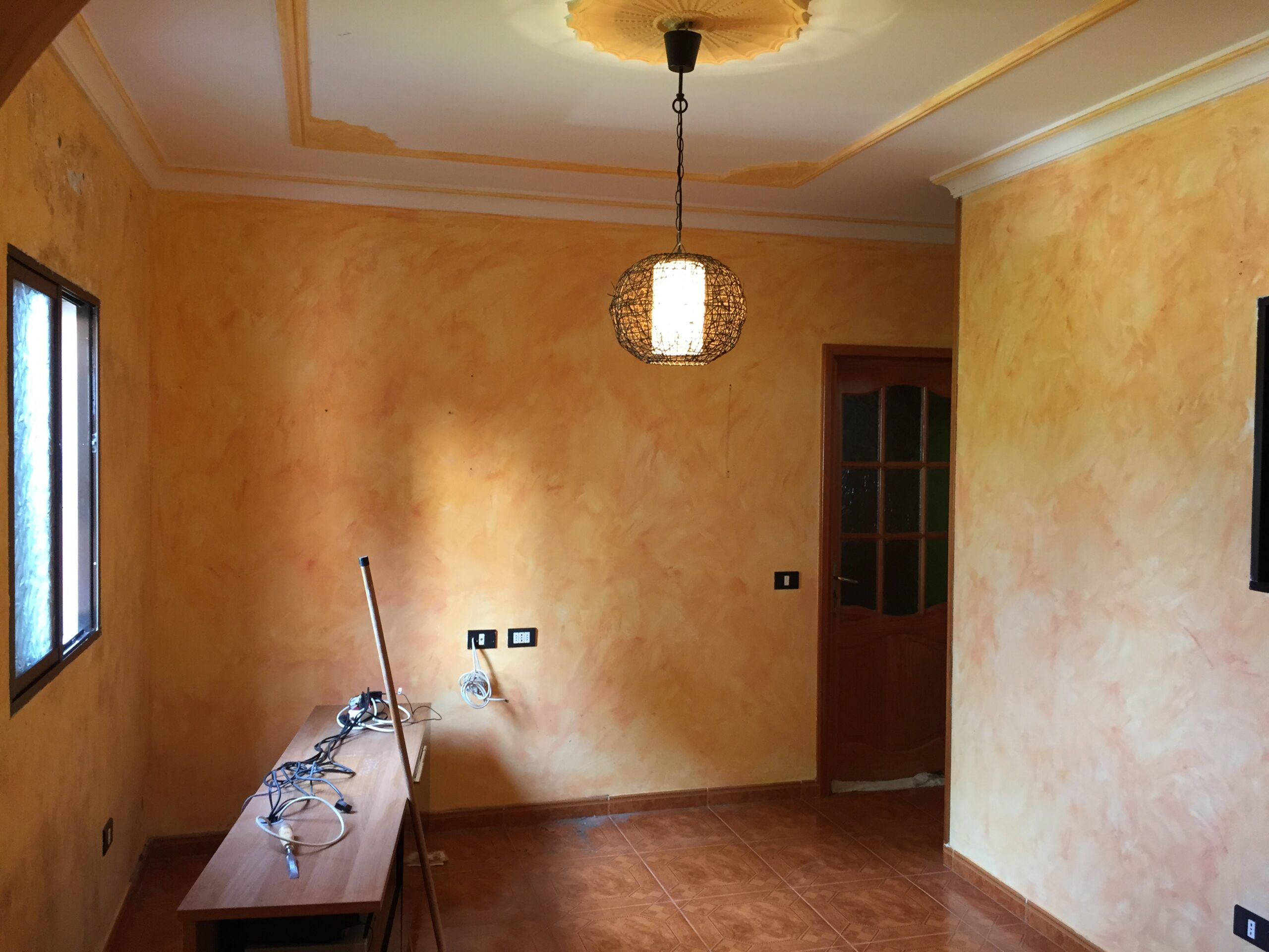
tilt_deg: -1.6
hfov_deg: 61.7
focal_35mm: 29
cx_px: 634
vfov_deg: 48.2
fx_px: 1063
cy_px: 476
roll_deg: -0.5
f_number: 2.2
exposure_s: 1/30
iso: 100
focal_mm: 4.15
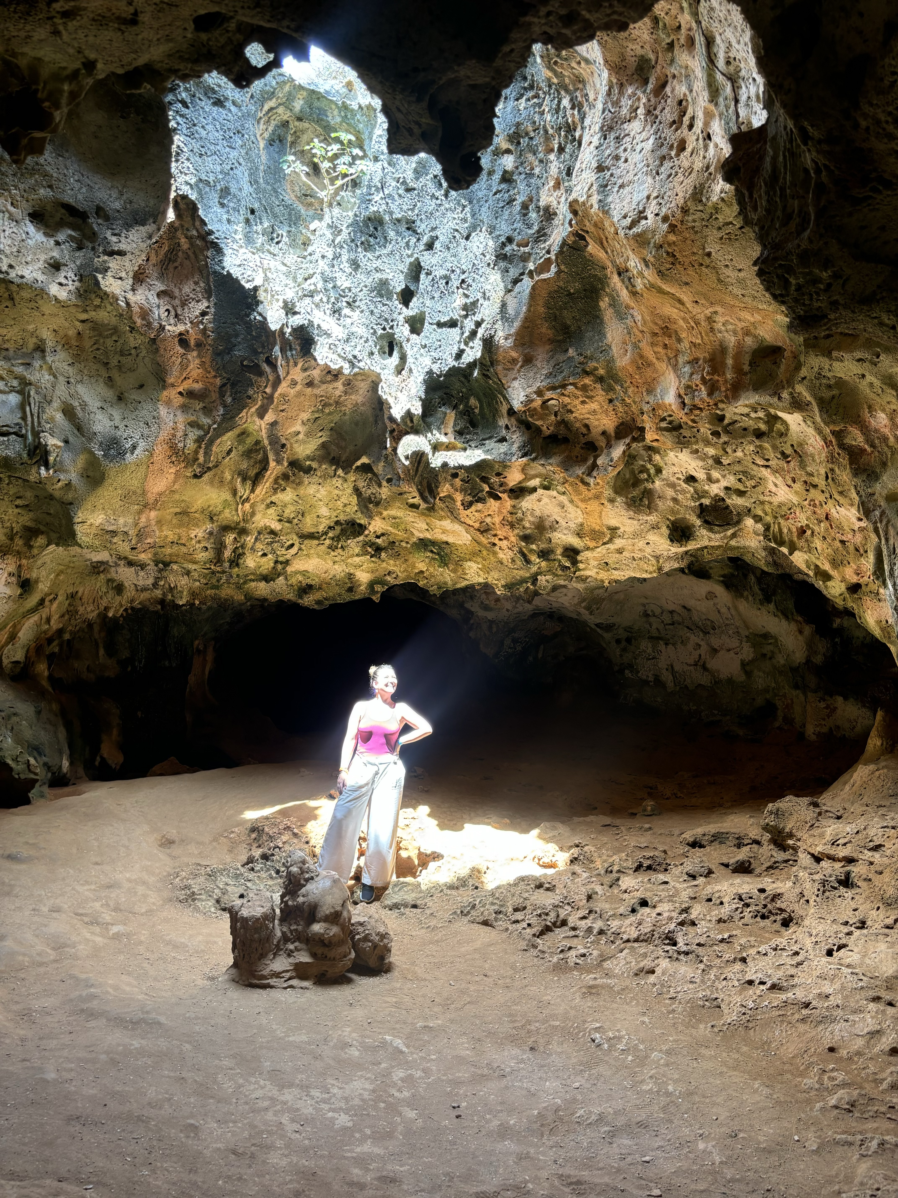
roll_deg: -4.4
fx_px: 899
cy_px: 599
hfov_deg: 53.1
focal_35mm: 26
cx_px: 449
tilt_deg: +4.5
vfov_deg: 67.3
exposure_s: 1/121
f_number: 1.6
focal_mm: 5.96
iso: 80
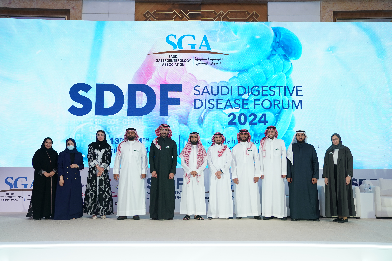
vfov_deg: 38.9
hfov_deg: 55.8
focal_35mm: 34
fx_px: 370
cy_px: 130
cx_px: 196
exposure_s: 1/125
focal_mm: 34
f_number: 3.5
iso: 800
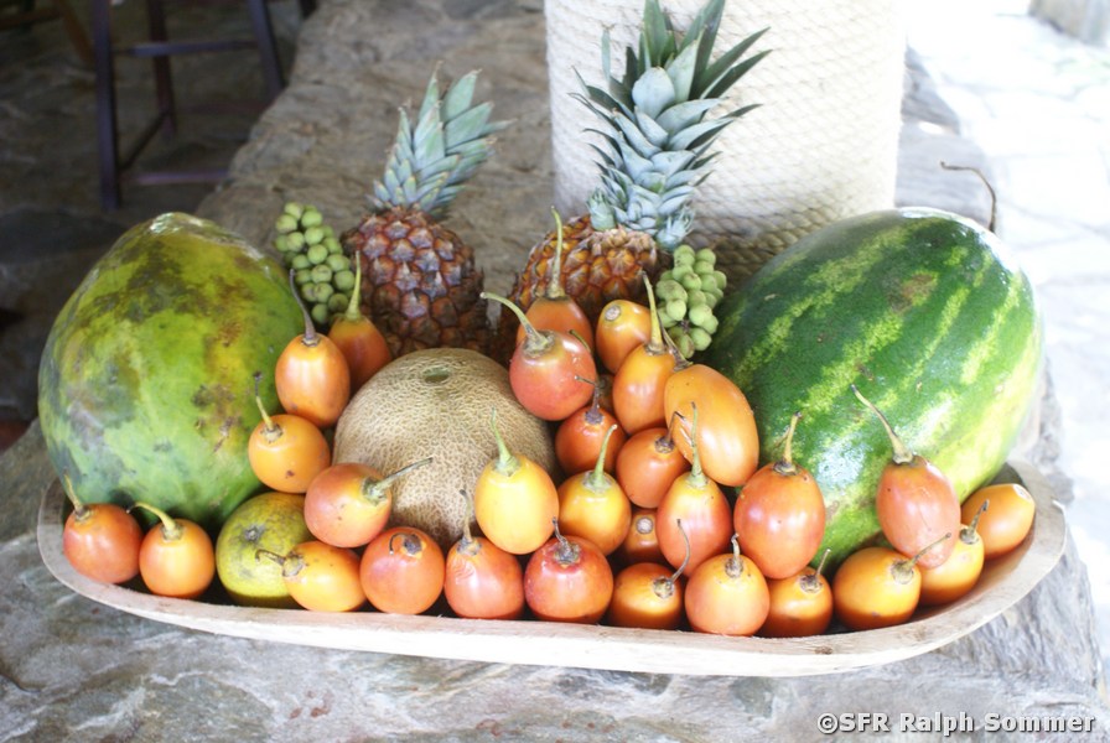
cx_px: 555
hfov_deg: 46.3
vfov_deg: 32.0
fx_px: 1297
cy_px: 372
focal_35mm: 42
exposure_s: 1/10
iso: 400
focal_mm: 28
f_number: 5
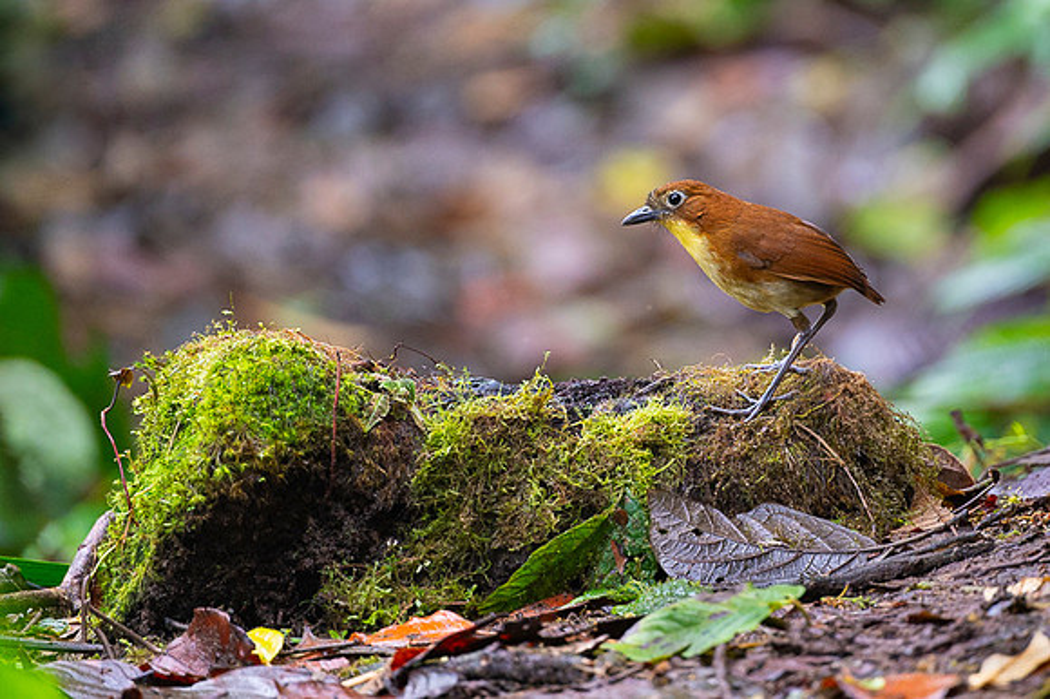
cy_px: 211
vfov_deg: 2.5
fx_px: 16287
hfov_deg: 3.7
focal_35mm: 559
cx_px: 683
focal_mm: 400
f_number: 4
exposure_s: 1/250
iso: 2500
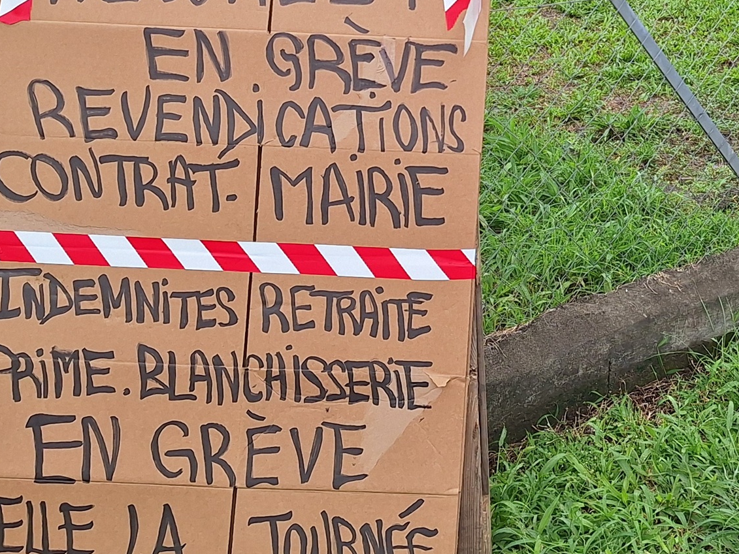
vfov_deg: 23.1
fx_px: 1302
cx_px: 627
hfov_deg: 30.6
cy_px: 10
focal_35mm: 61
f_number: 1.8
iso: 40
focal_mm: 5.54
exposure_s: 1/864
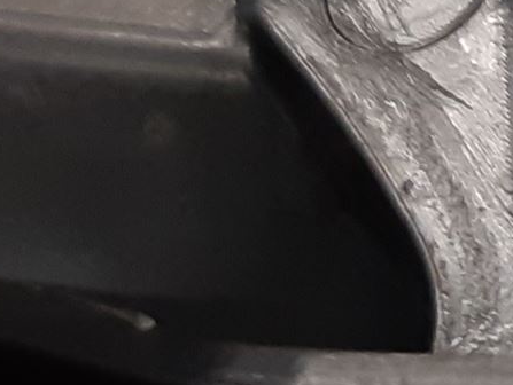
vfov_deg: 12.5
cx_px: 1160
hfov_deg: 13.2
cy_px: 245
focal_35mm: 119
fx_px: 1765
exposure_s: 1/60
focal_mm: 3.93
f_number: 1.7
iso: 160
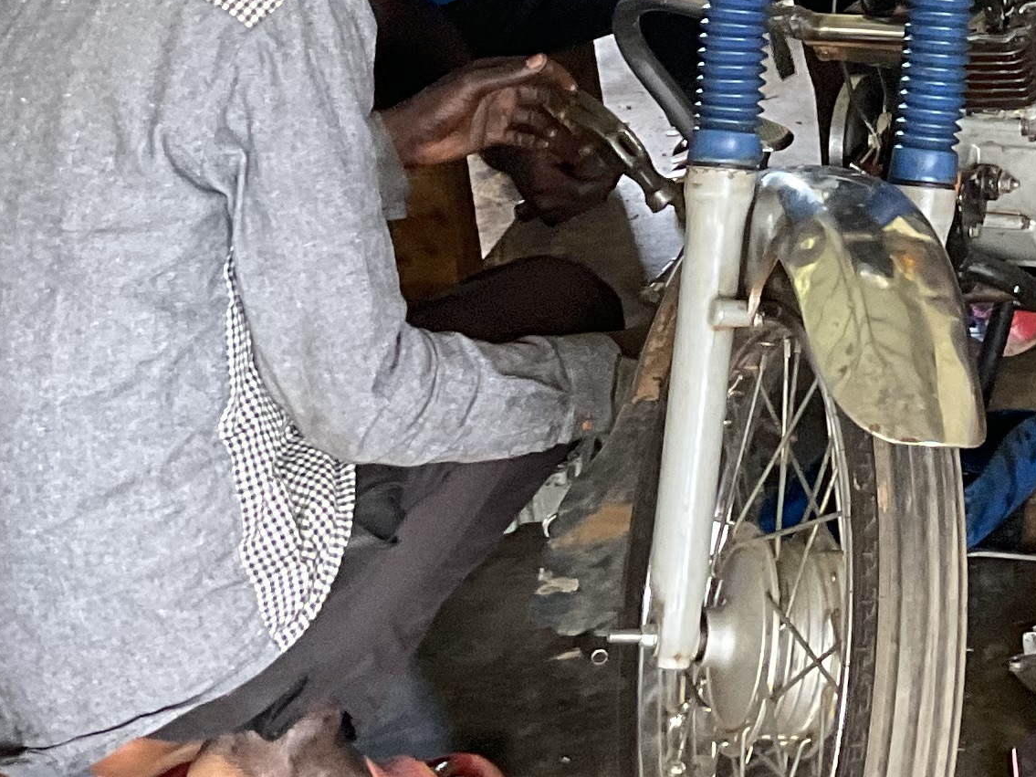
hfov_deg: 18.3
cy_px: -260
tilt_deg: -15.8
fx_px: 3082
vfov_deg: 13.8
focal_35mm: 103
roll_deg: +2.3
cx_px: 1149
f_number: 1.8
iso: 100
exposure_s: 1/50
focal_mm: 3
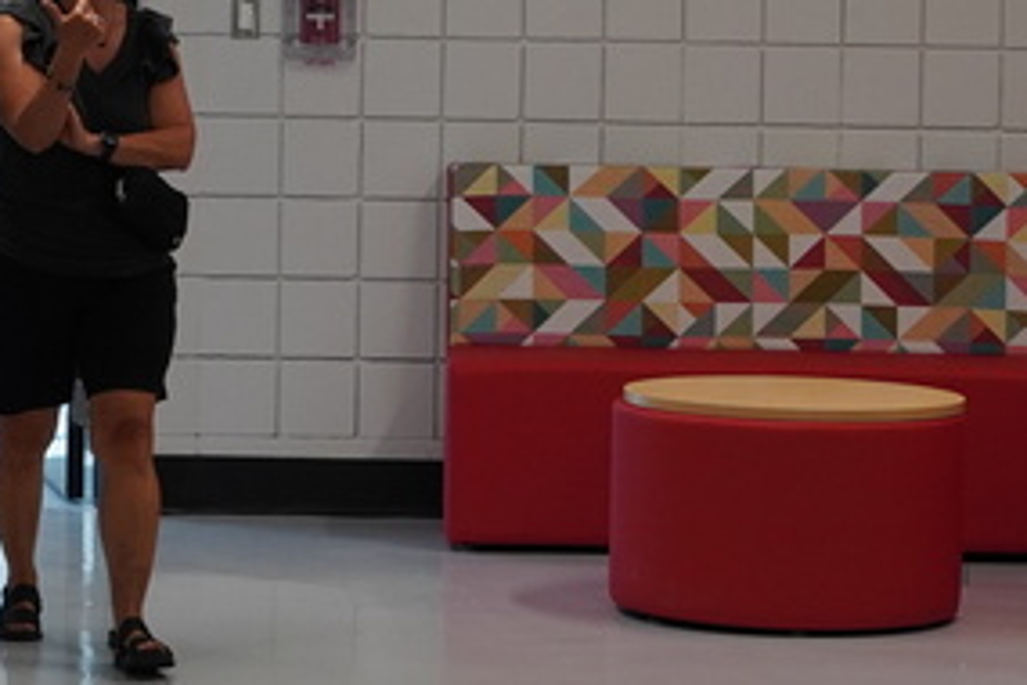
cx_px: 393
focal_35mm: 151
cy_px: 135
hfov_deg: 13.6
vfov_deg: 9.1
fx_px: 4307
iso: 800
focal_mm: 28
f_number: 4
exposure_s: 1/160
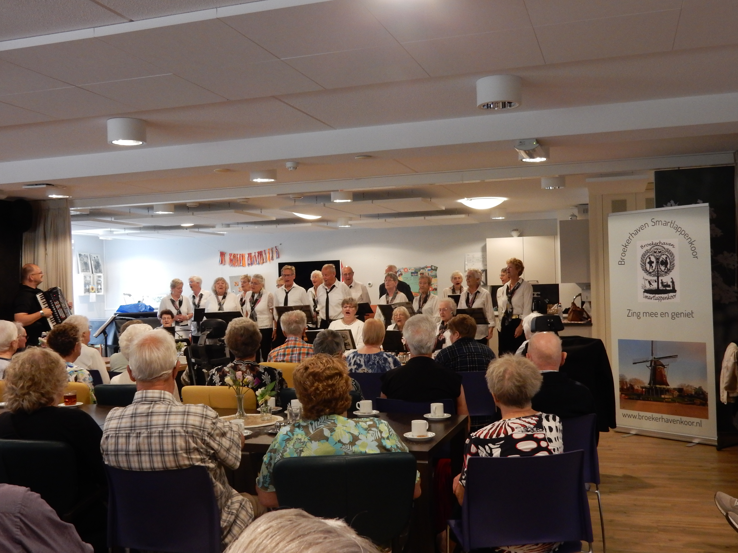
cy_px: 276
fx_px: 768
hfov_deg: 51.4
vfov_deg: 39.7
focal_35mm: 36
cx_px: 369
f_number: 4
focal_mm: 6.4
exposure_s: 1/25
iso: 400
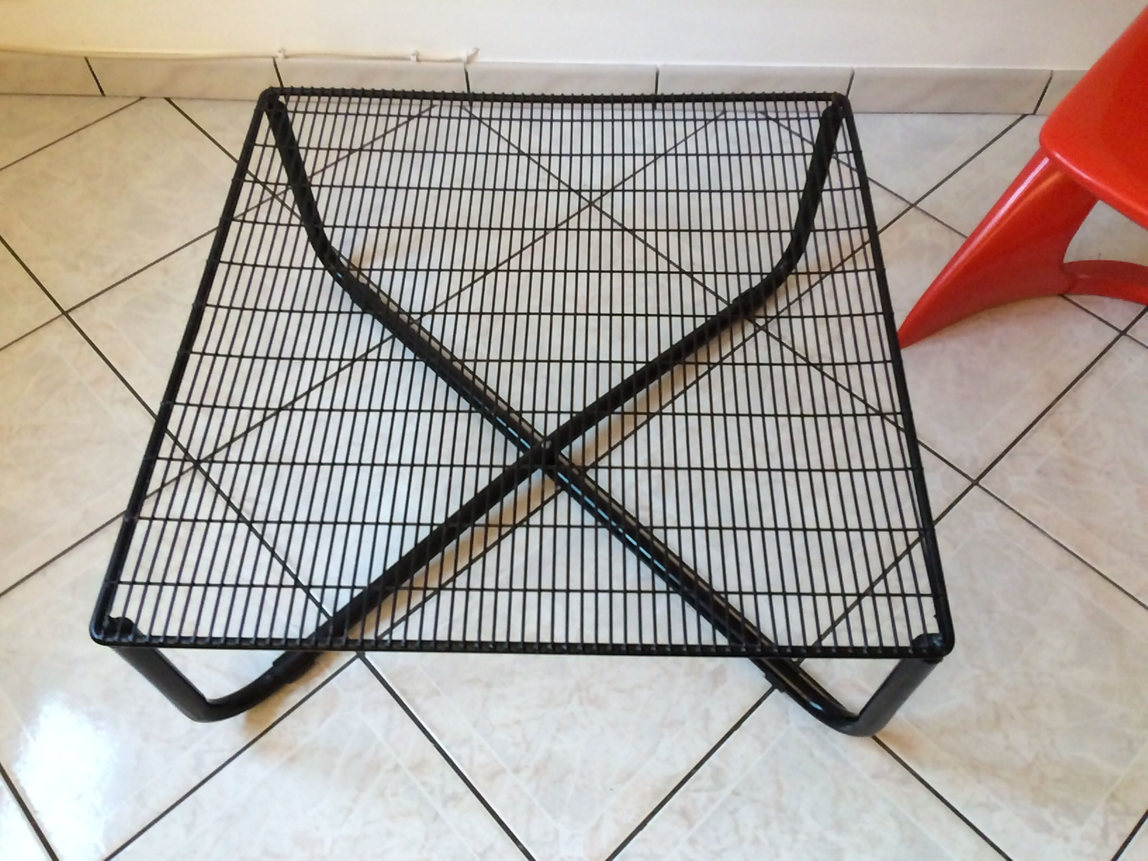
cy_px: 430
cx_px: 574
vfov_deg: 48.2
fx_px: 962
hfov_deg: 61.7
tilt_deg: -56.9
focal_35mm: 29
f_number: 2.2
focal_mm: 4.15
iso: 250
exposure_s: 1/100
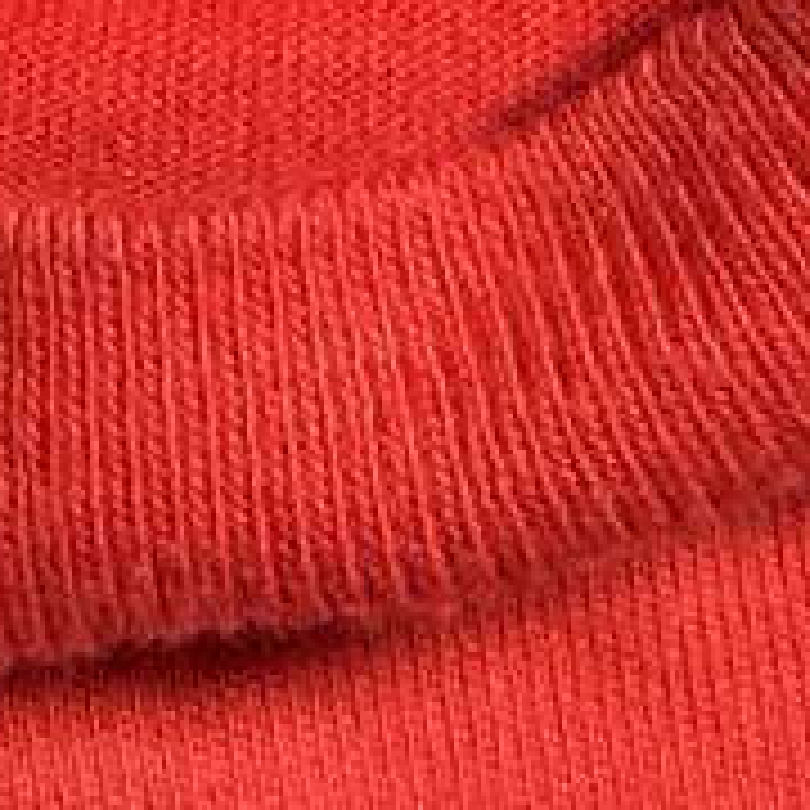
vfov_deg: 7.3
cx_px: 328
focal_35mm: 204
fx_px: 5401
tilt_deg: -51.5
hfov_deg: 8.6
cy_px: -1850
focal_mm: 5.7
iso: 250
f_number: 1.5
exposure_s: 1/50
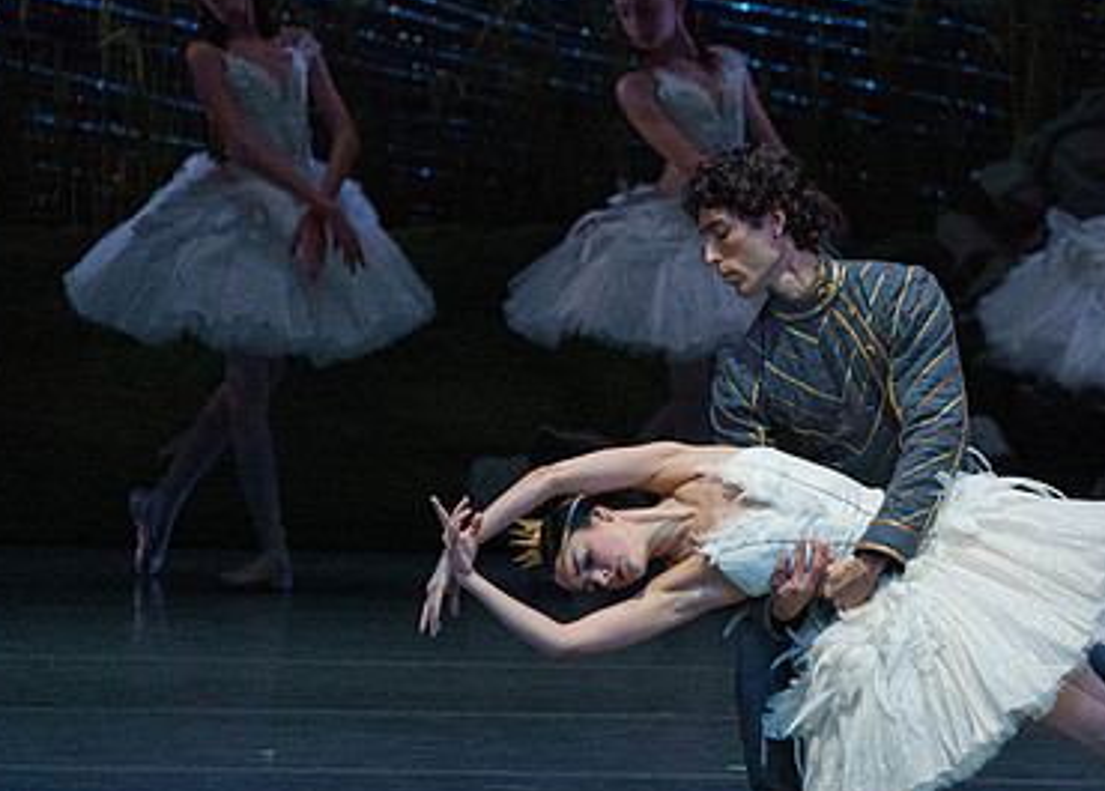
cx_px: 751
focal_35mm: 646
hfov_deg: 3.1
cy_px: 374
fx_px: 20292
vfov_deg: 2.2
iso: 8000
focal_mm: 382
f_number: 5.6
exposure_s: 1/250
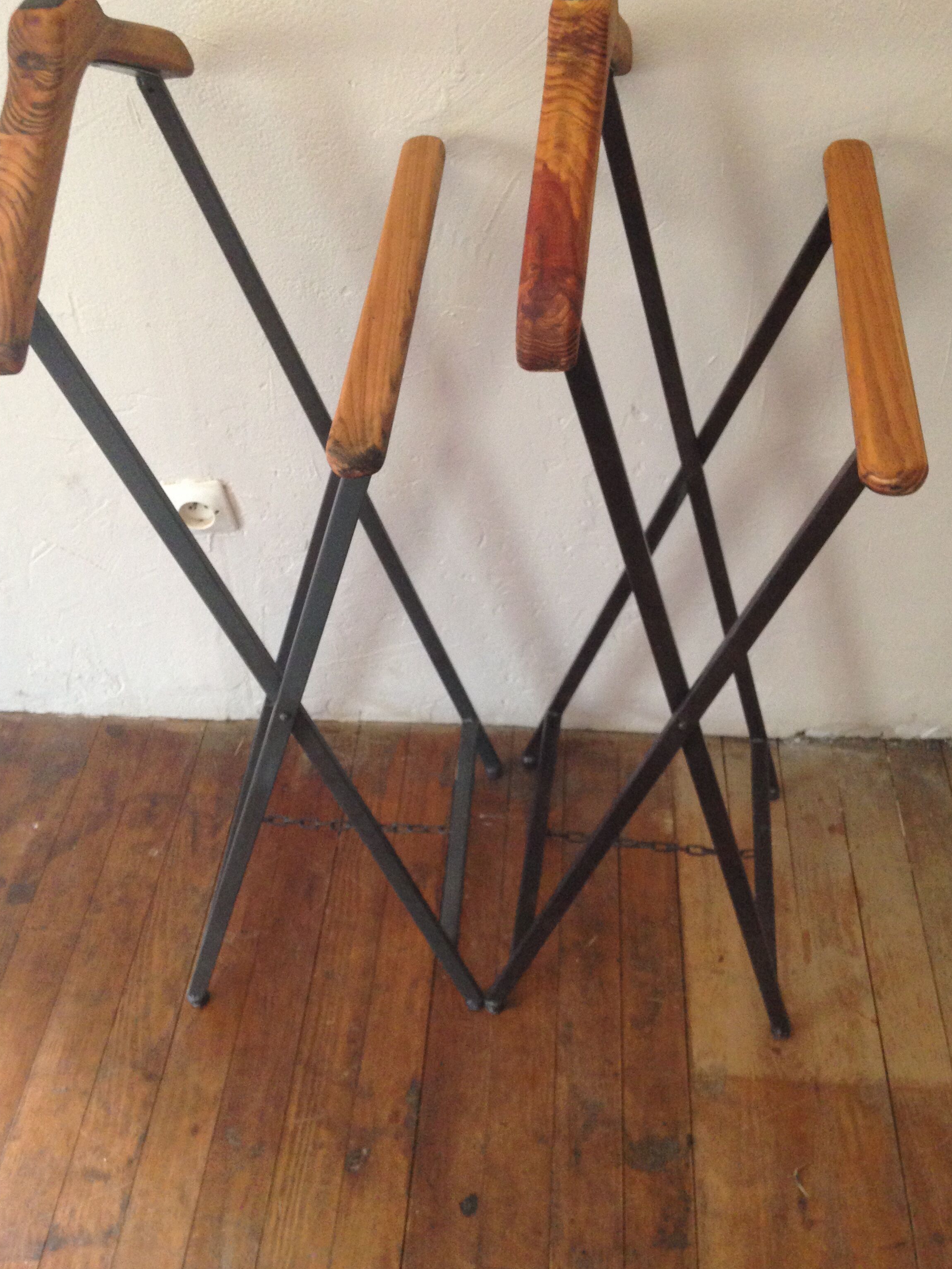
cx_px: 466
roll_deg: +3.5
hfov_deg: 40.7
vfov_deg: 52.6
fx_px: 1283
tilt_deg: -44.7
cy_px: 606
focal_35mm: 35
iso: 250
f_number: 2.4
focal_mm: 4.12
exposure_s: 1/20
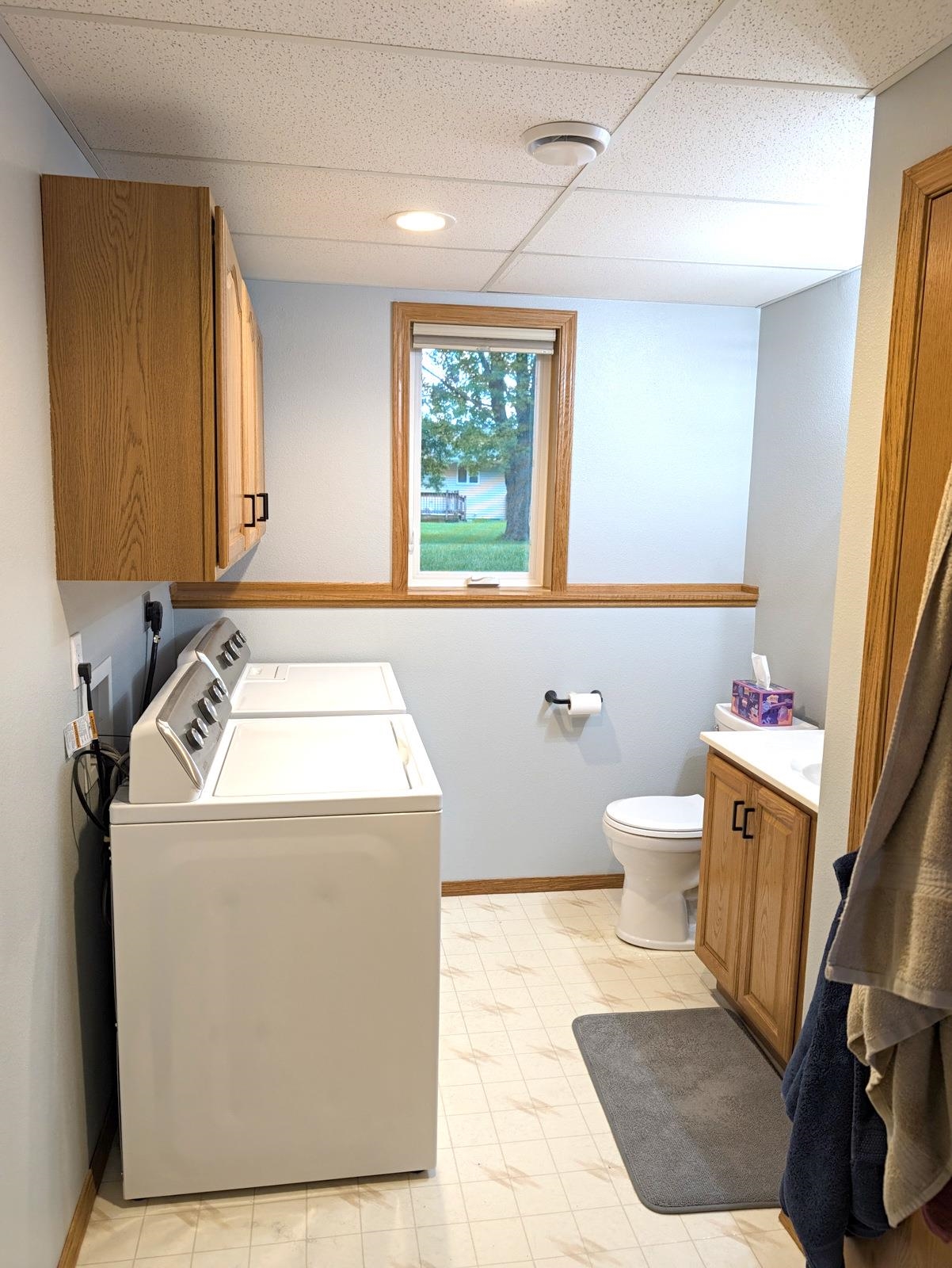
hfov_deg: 56.9
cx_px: 476
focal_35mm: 24
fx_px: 879
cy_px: 634
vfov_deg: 71.6
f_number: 1.68
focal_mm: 6.9
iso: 228
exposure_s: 1/120
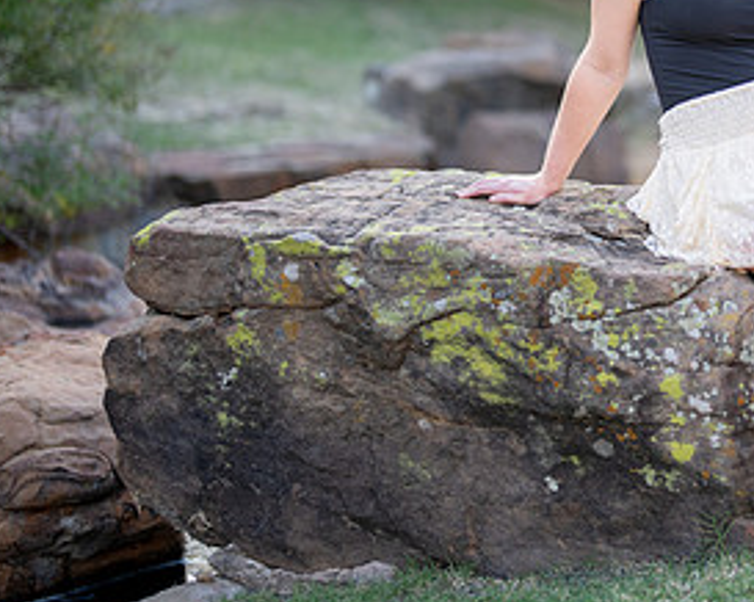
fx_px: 2520
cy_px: 77
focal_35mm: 113
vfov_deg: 13.5
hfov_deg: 16.6
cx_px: 789
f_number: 1.2
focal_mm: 50
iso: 100
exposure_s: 1/320
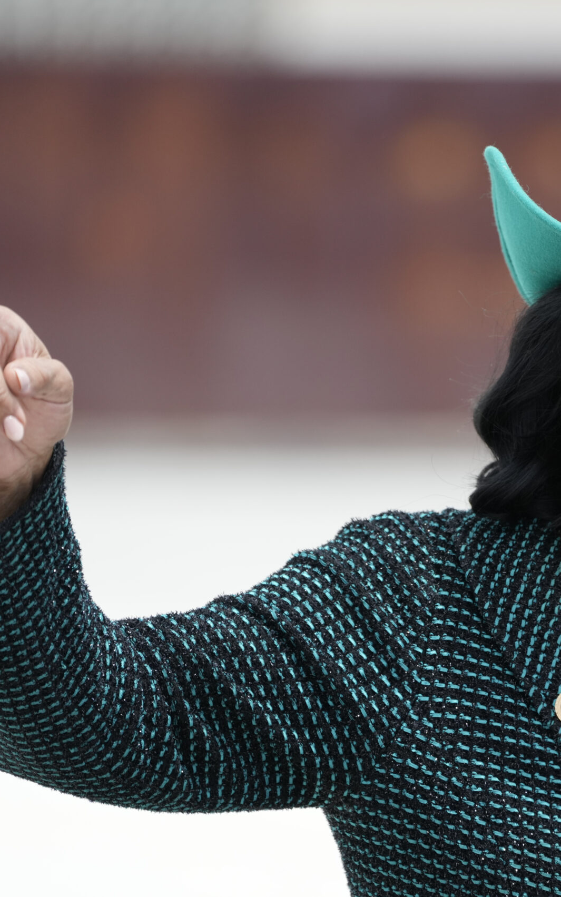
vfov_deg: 3.8
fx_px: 13522
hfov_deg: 2.4
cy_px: 448
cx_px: 532
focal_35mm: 553
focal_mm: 361
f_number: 5.6
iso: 500
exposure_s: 1/1000
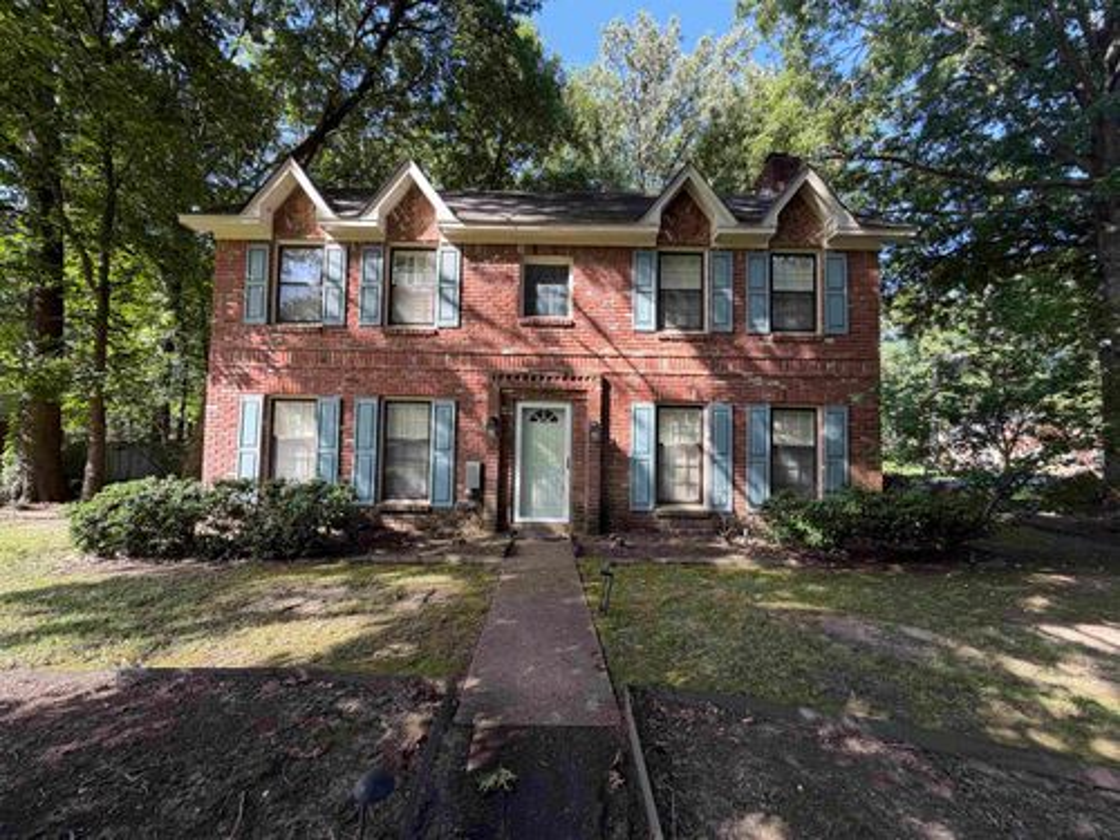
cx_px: 560
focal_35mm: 14
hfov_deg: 102.1
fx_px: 453
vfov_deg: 85.7
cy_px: 420
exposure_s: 1/126
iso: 40
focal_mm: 2.22
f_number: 2.2
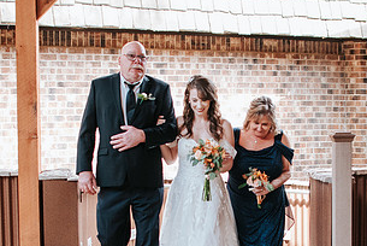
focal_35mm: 109
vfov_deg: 12.5
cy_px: 209
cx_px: 205
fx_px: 1112
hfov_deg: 18.7
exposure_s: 1/250
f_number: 3.5
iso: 800
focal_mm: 35
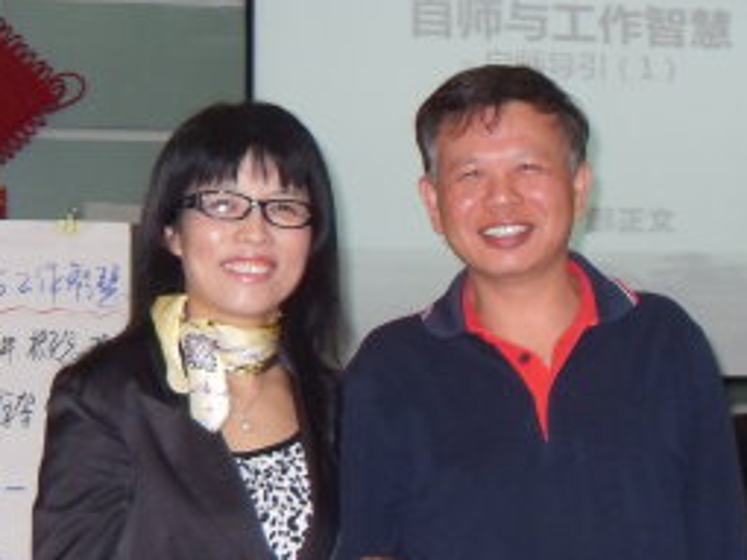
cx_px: 293
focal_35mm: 92
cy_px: 169
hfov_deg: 21.3
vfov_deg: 16.0
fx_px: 1984
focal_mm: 6.3
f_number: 2.8
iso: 240
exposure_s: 1/45
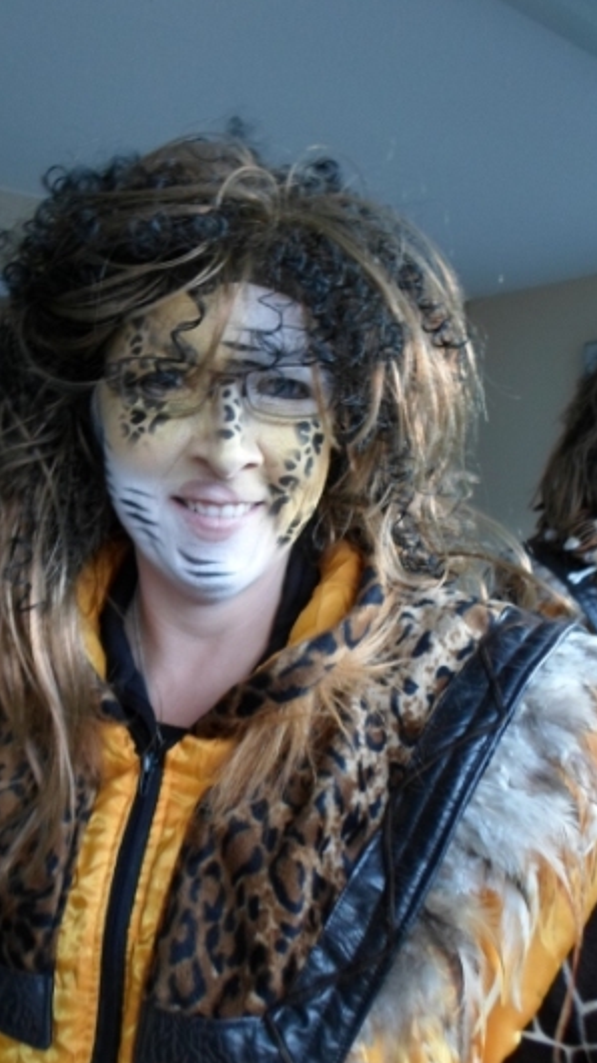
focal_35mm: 28
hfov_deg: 40.9
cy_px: 545
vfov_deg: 67.9
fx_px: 788
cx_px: 197
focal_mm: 4.5
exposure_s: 1/60
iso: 80
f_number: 2.5
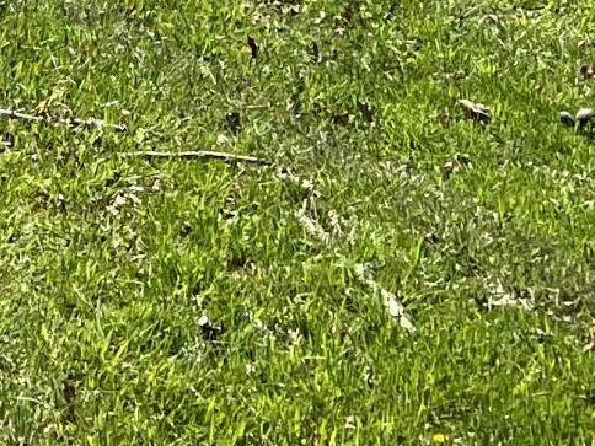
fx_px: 2767
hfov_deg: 10.9
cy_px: -688
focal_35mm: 161
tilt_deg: -6.3
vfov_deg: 8.3
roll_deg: +4.4
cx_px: -691
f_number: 1.5
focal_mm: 5.7
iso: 50
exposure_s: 1/3257
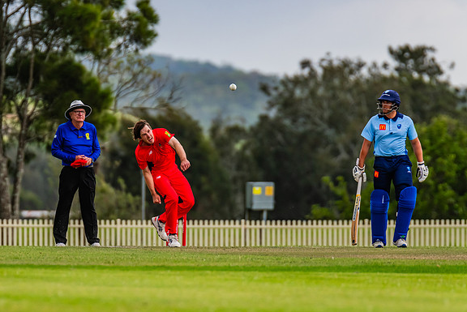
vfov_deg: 2.4
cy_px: 159
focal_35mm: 584
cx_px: 177
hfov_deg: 3.5
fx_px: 7581
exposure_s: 1/1600
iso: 800
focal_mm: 460
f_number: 5.6
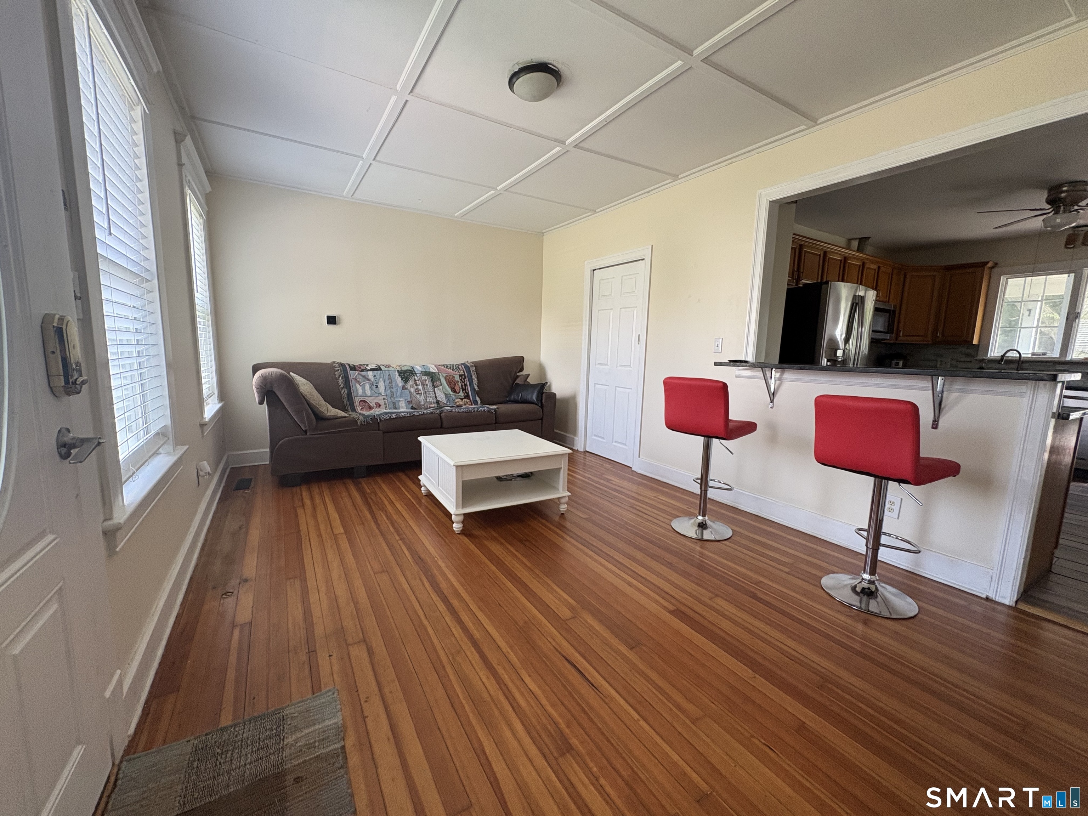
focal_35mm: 14
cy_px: 408
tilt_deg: -7.5
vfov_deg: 85.7
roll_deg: -1.1
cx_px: 544
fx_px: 440
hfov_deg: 102.1
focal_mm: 2.22
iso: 250
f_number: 2.2
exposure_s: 1/94
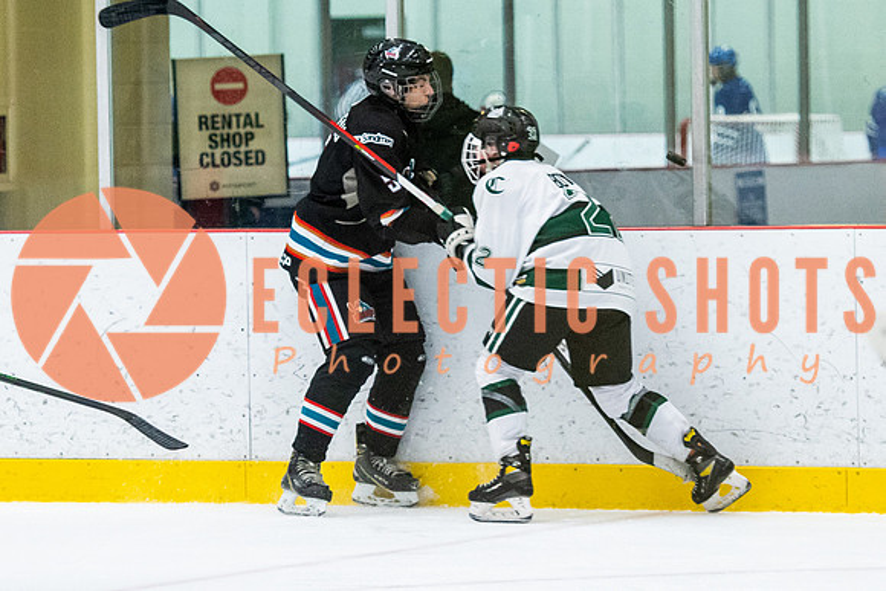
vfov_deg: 4.7
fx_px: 7246
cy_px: 214
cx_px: 351
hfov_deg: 7.0
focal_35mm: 294
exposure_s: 1/640
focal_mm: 112
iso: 2200
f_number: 2.8
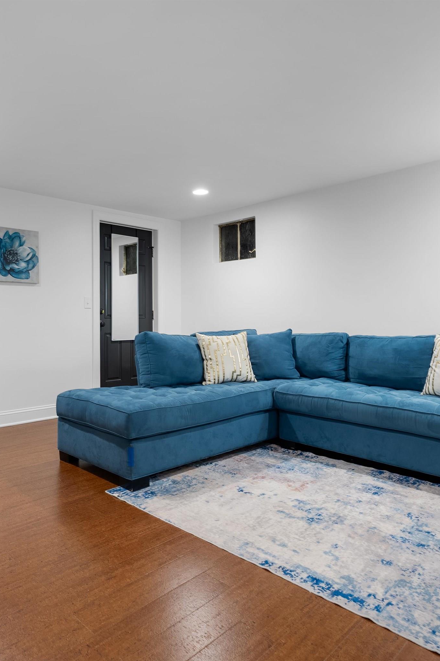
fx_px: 440
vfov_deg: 73.7
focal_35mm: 24
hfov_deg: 52.8
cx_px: 177
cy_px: 330
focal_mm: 16
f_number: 8
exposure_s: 2
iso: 200
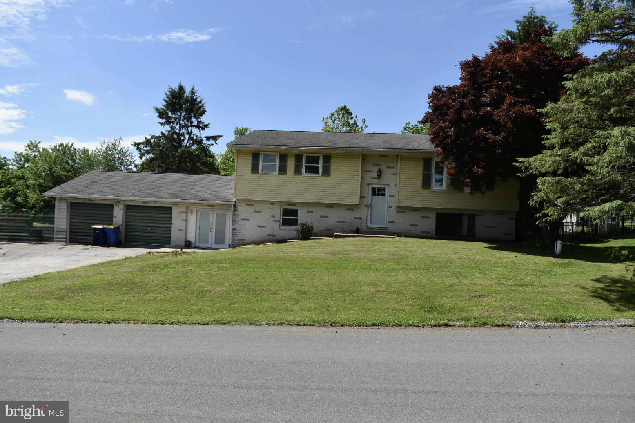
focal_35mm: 27
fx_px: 476
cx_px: 318
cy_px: 212
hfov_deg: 67.4
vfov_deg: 47.9
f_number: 6.3
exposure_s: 1/1600
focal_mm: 18
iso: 400
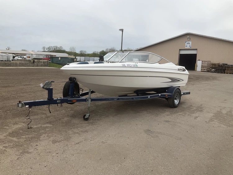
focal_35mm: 29
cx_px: 116
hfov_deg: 61.6
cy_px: 88
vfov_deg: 48.3
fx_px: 195
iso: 25
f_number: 1.8
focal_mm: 3
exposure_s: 1/1848
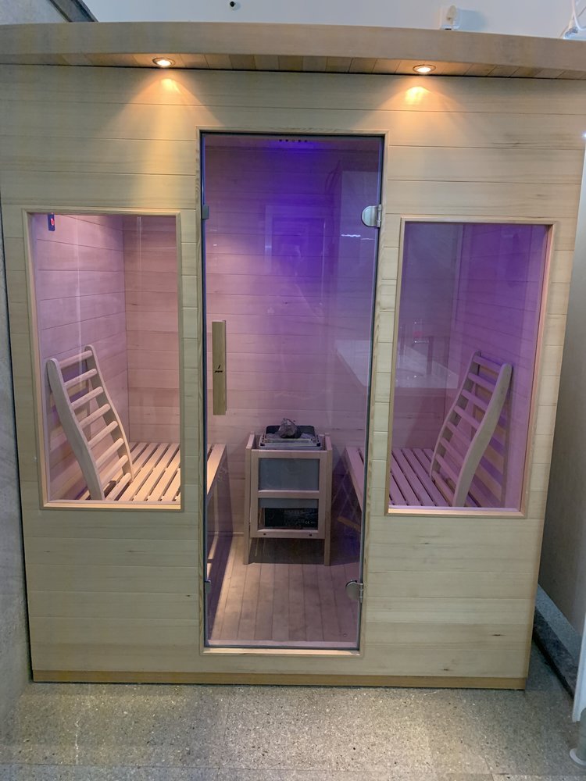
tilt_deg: -10.7
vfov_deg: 67.3
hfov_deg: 53.1
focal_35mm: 26
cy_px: 390
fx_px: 587
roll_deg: -1.8
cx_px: 293
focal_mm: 4.25
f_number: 1.8
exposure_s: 1/50
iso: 320
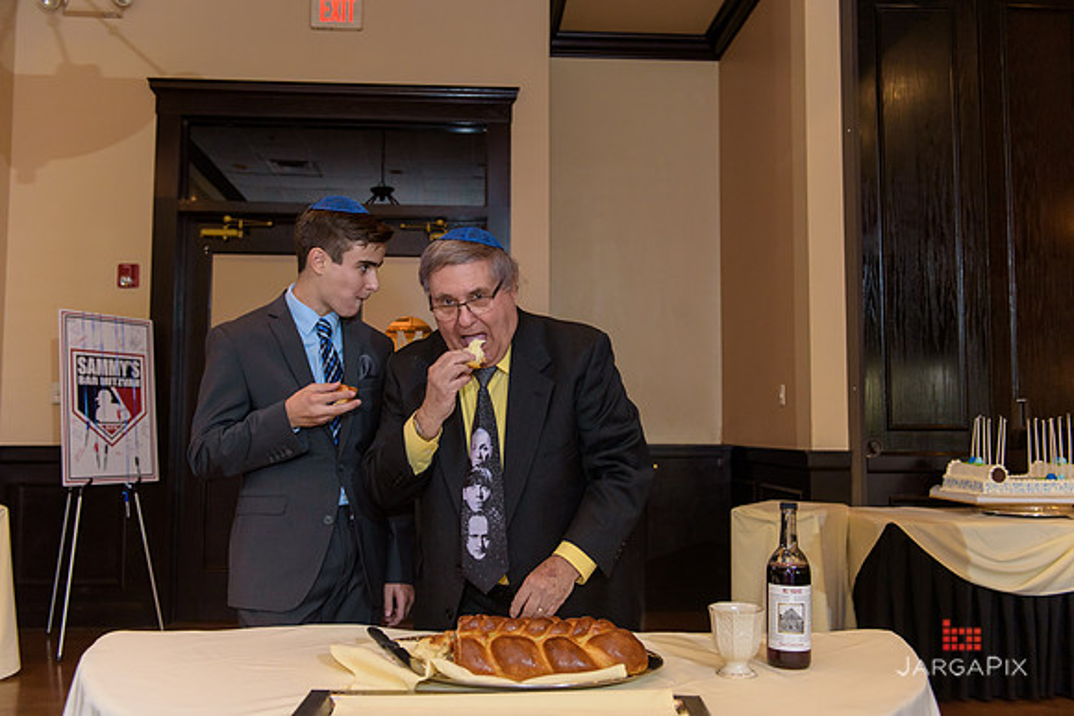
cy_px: 358
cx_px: 537
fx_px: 955
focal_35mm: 32
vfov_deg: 41.1
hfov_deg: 58.7
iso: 1600
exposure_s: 1/125
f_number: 3.2
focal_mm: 32
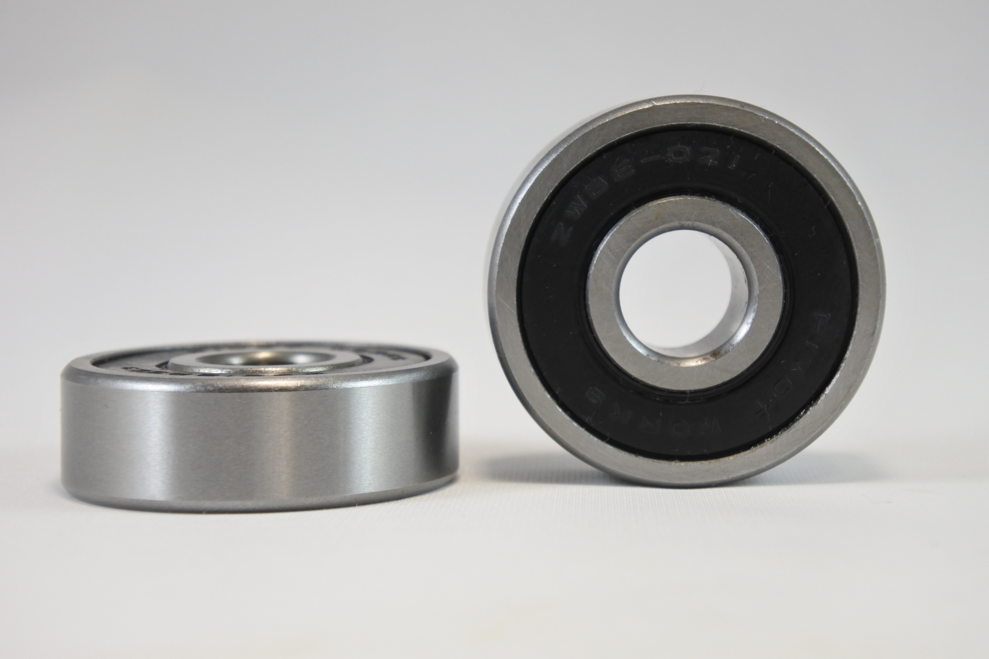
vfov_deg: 16.9
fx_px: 2225
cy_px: 323
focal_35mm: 81
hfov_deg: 25.1
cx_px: 489
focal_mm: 27.9
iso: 500
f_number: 5.6
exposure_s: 1/125
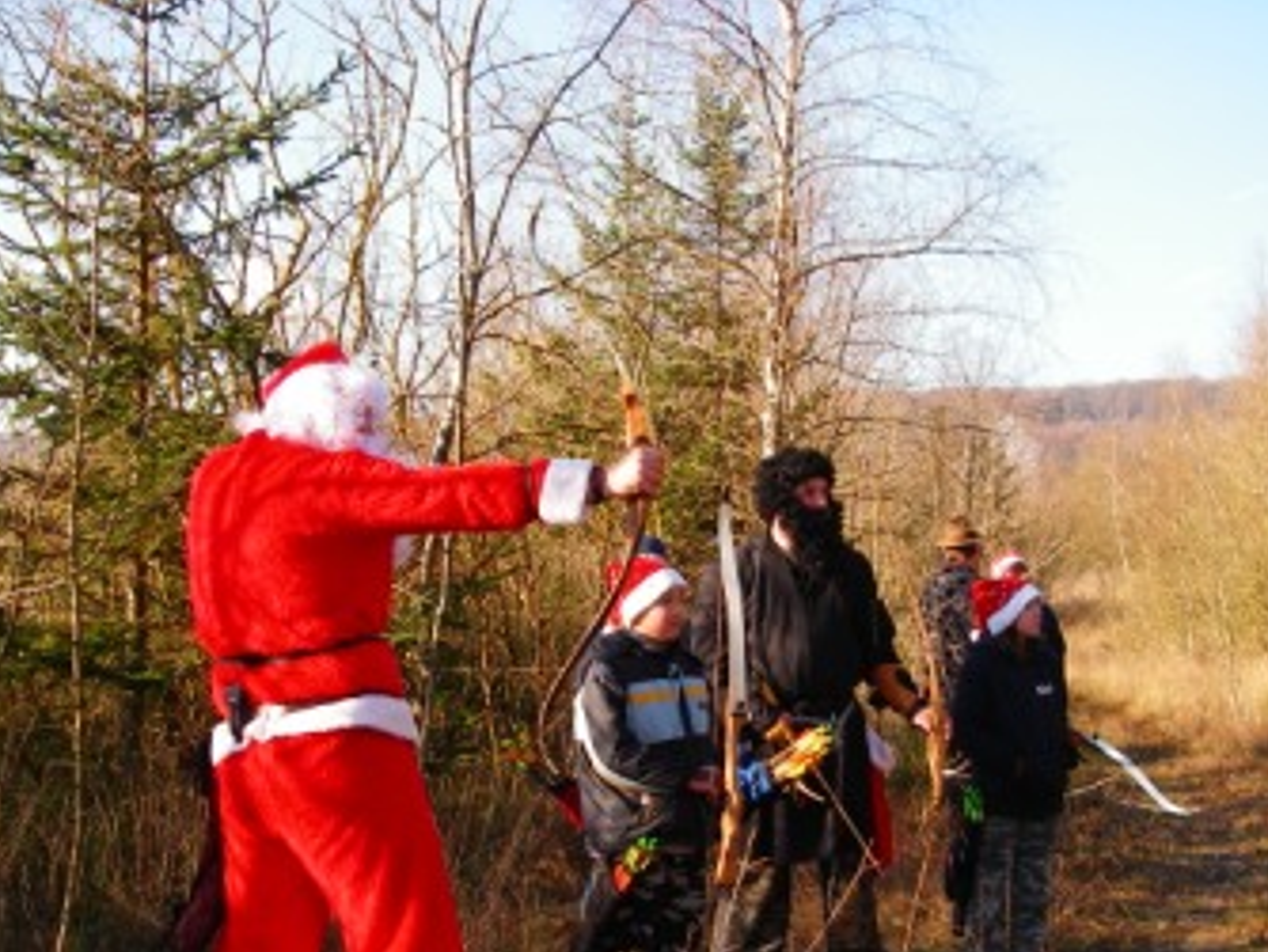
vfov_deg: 24.7
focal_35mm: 59
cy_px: 626
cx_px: 645
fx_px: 2163
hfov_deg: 32.7
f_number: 3.4
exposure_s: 1/200
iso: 64
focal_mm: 7.3
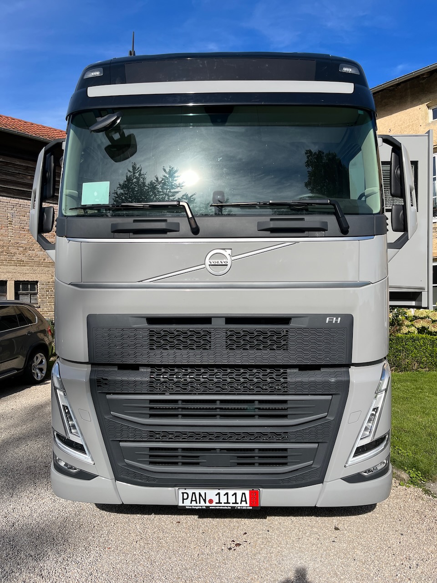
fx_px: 438
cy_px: 292
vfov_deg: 67.3
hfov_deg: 53.1
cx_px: 218
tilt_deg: +1.3
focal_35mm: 26
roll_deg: +1.0
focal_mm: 5.1
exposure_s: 1/3215
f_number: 1.6
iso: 50
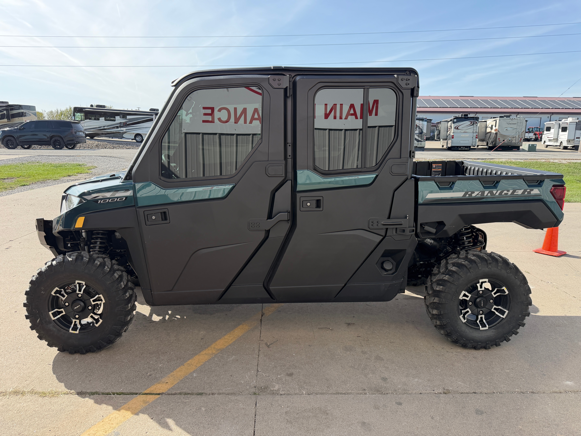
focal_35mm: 24
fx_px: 403
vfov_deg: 56.8
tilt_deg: -13.0
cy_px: 218
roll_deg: -0.8
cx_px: 290
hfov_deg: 71.6
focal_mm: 6.76
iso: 100
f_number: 1.78
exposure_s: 1/2169
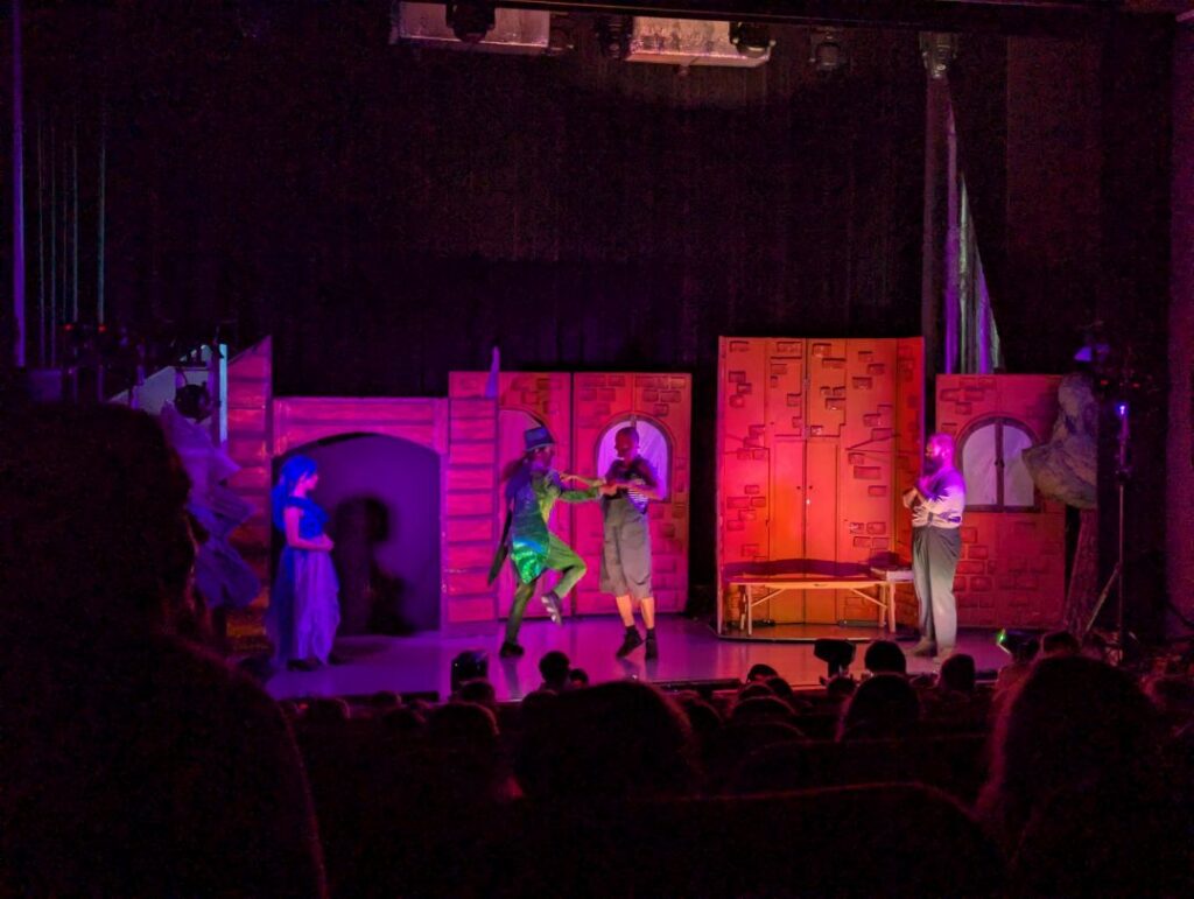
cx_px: 597
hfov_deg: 39.6
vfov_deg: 30.3
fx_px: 1658
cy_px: 450
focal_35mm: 48
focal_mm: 6.81
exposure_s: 1/89.6
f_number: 1.85
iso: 196
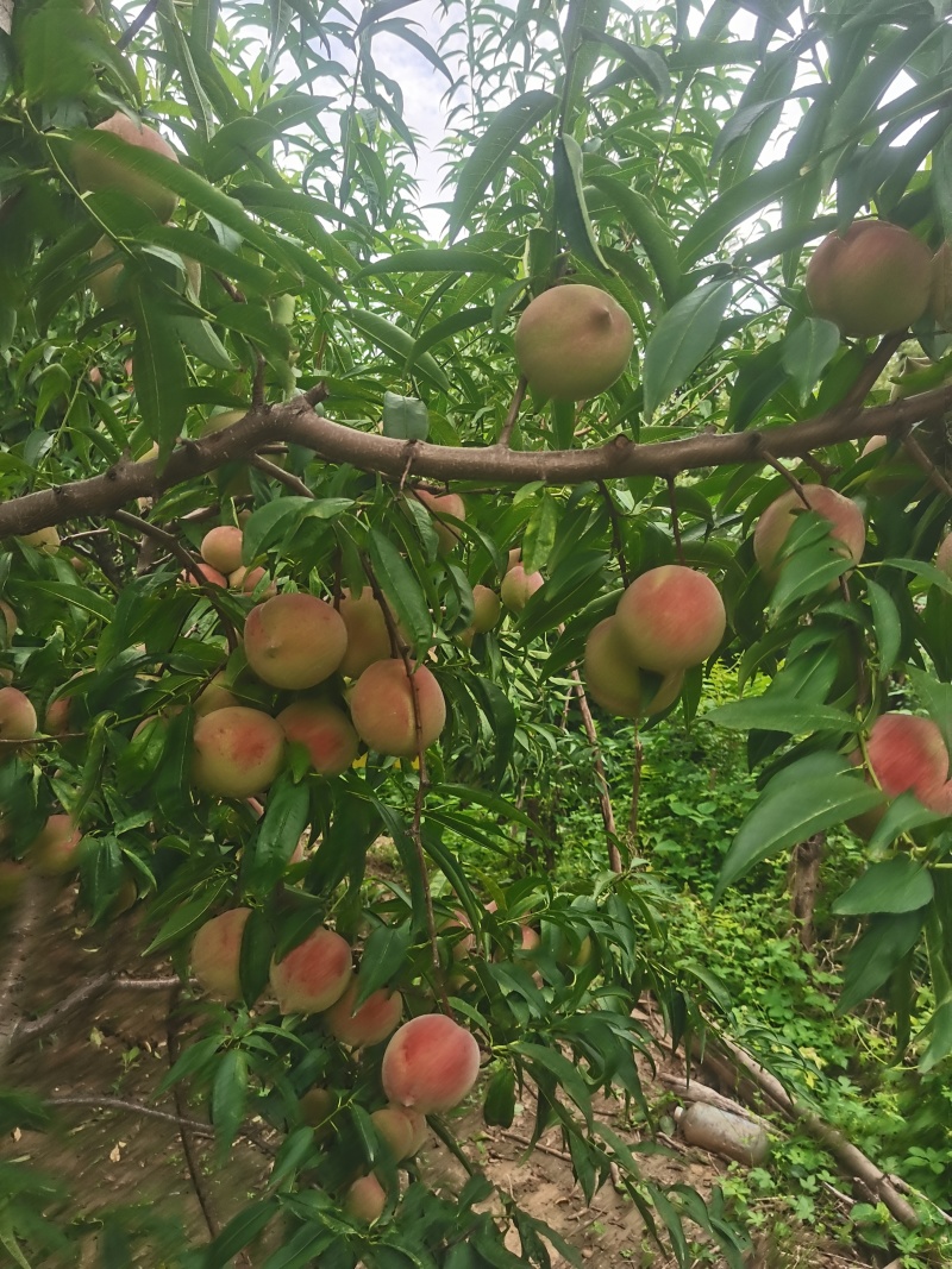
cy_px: 634
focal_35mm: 27
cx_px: 476
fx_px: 990
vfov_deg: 65.3
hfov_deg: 51.3
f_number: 1.9
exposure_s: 1/103
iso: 50
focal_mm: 4.94
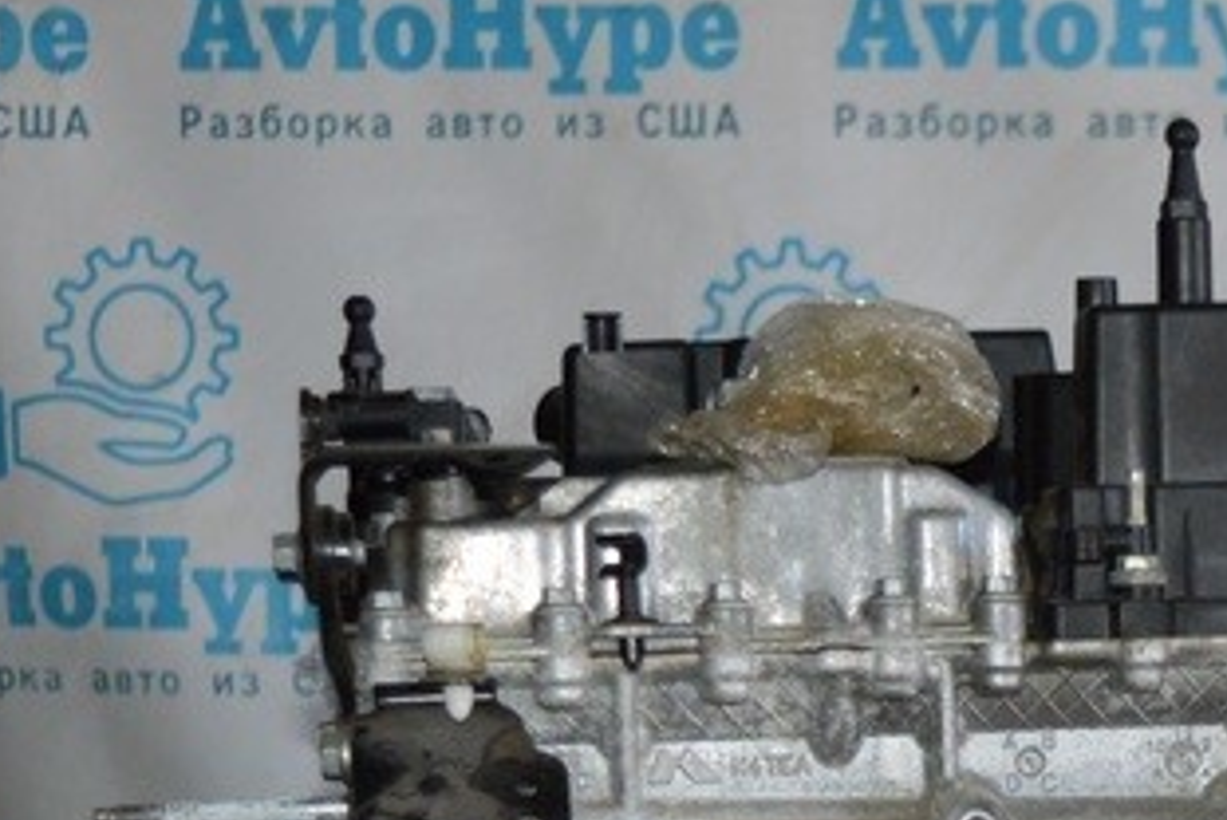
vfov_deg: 9.7
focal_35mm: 138
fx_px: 4708
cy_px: 1204
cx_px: 1085
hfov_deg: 14.7
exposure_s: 1/60
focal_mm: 28
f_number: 4.2
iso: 560
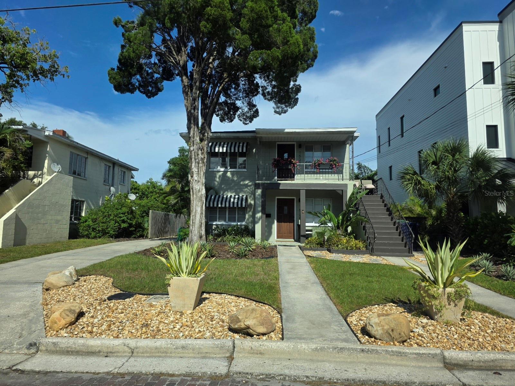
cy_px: 193
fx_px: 342
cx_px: 258
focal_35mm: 23
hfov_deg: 73.9
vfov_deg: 58.9
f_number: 1.7
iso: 80
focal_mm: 6.3
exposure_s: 1/3333
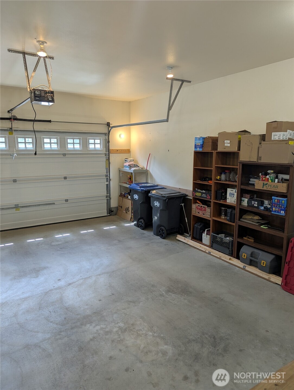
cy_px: 195
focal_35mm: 24
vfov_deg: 71.5
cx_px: 147
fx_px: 271
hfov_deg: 57.0
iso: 66
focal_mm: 6.81
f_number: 1.85
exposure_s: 1/60
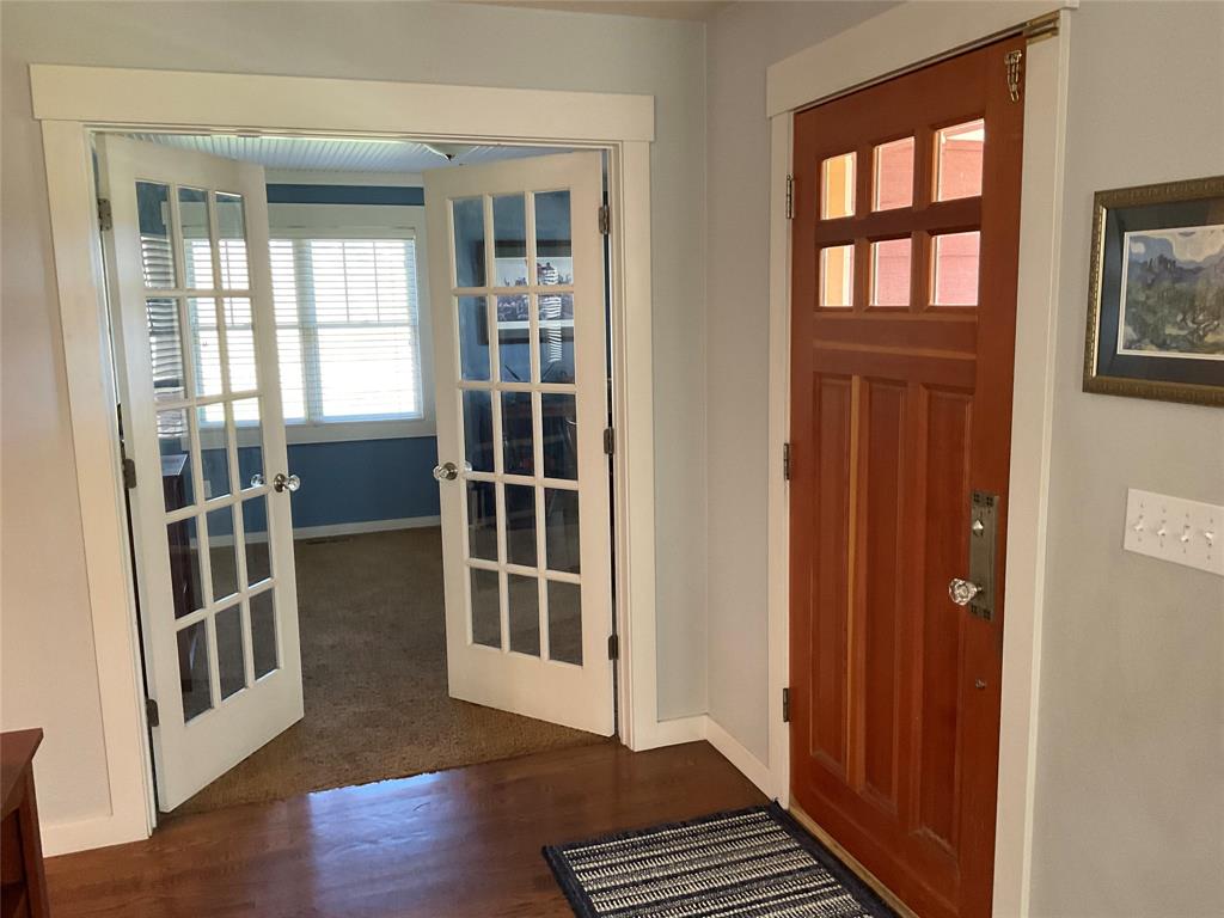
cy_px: 459
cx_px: 612
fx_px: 1025
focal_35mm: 29
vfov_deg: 48.2
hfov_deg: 61.7
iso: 200
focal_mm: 3
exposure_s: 1/60
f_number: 1.8
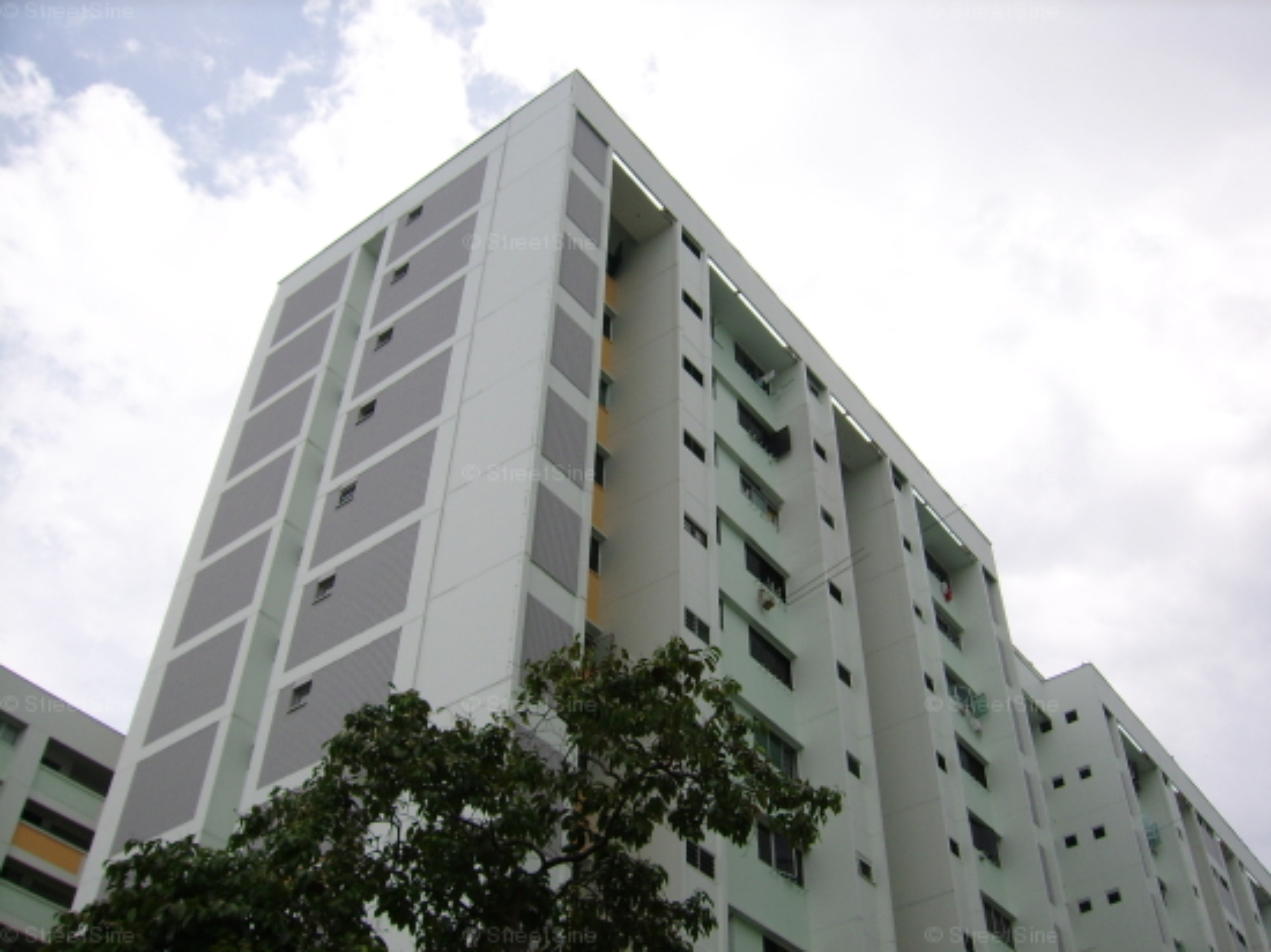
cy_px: 476
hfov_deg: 52.6
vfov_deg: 40.7
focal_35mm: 35
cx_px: 636
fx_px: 1285
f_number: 5.8
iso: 50
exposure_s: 1/458
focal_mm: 5.95
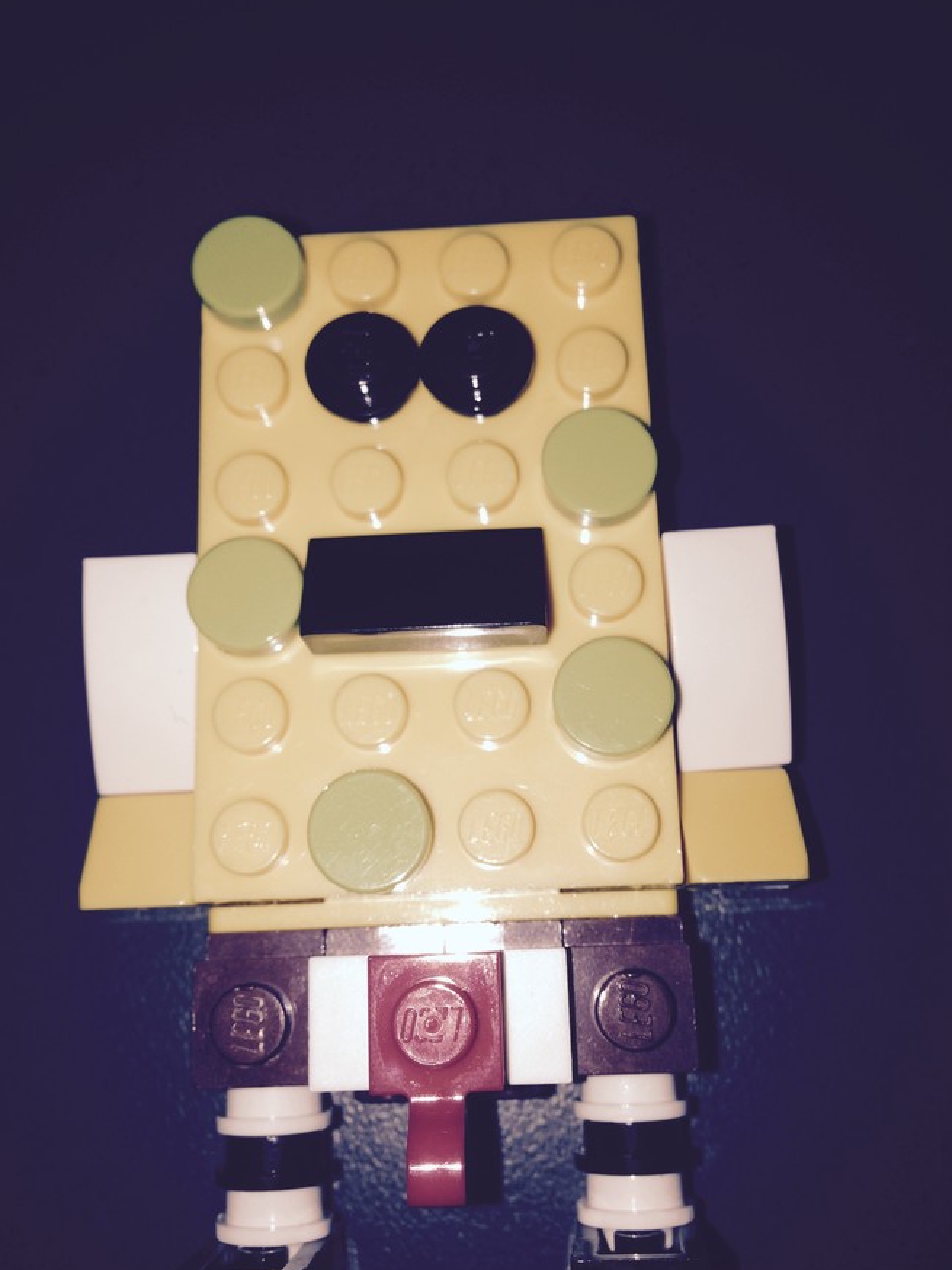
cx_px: 480
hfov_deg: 41.8
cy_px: 639
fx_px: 1247
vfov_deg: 54.0
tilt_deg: -73.6
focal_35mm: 34
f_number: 2.4
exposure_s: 1/480
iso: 50
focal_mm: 4.12
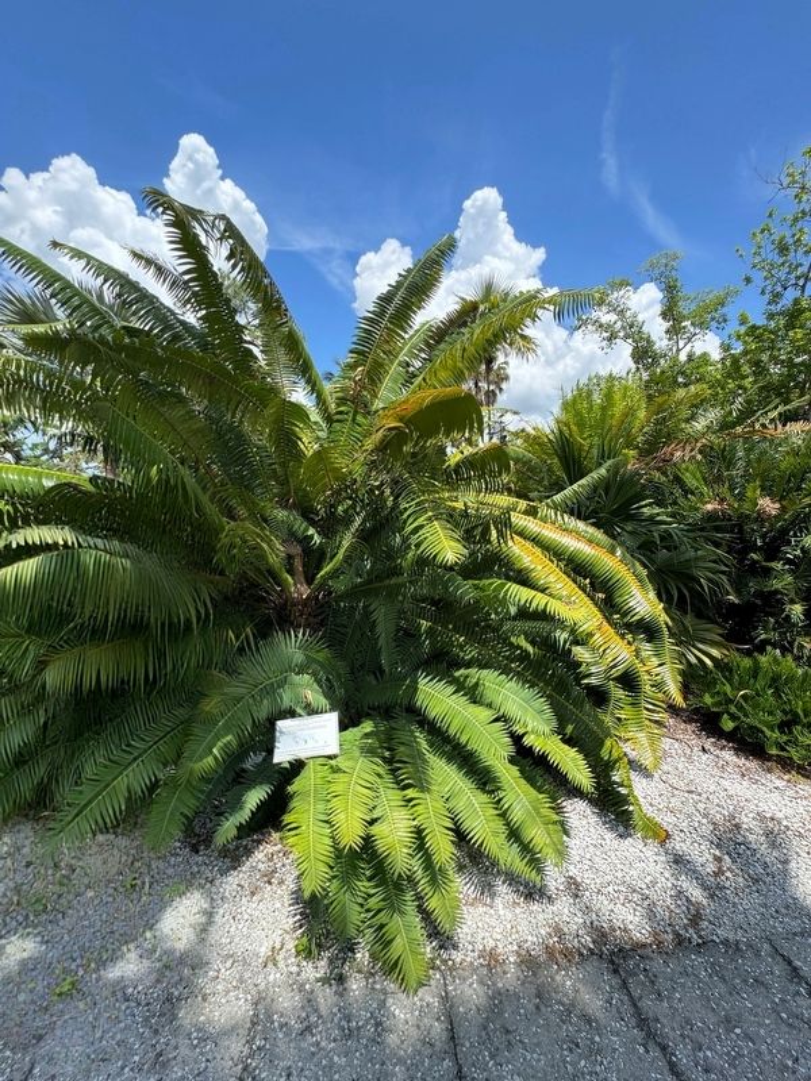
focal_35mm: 14
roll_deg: -0.2
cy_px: 540
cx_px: 406
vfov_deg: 102.1
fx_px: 437
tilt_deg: -4.2
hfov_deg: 85.7
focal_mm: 2.22
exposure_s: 1/993
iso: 50
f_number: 2.2
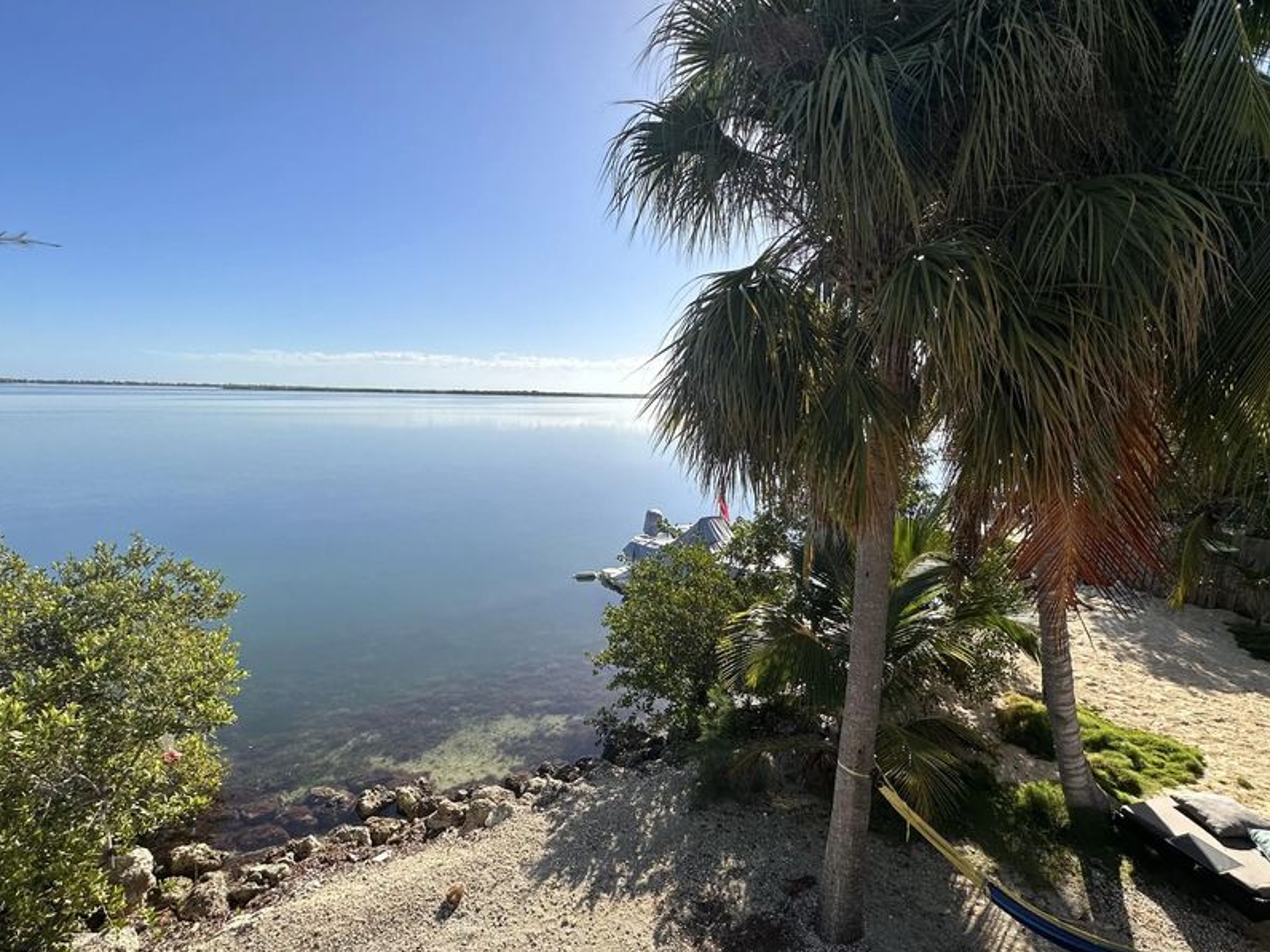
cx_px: 630
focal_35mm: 18
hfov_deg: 87.8
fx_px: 660
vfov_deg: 71.2
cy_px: 549
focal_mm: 2.22
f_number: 2.2
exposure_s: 1/2451
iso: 50
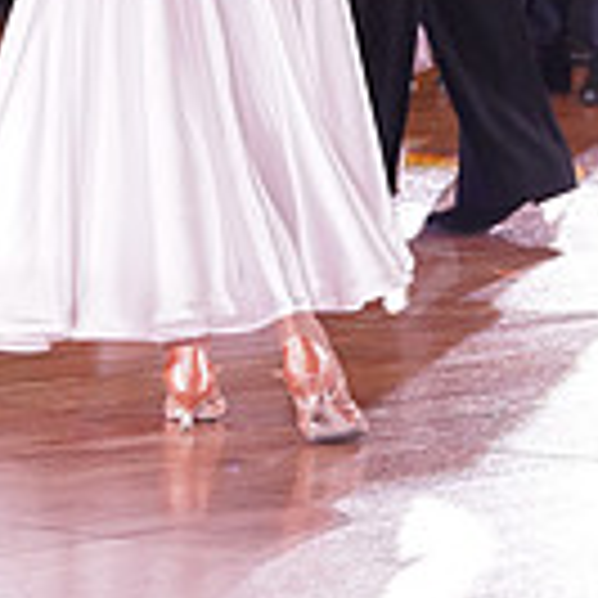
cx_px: 472
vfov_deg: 3.6
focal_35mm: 491
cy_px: -133
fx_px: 9596
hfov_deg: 3.6
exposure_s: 1/200
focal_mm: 132
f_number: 4.5
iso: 3200
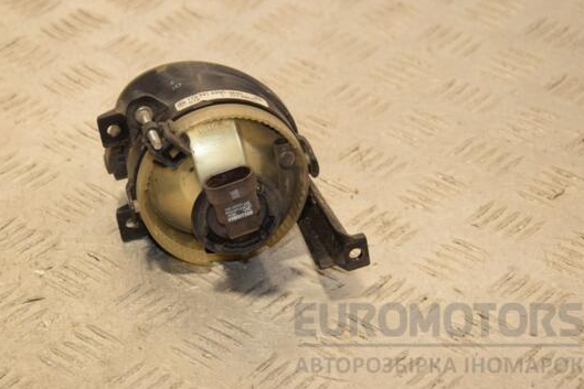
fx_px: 2207
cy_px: 173
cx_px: 274
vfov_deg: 10.1
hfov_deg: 15.1
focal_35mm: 136
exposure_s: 1/200
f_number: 8
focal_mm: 80
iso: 800
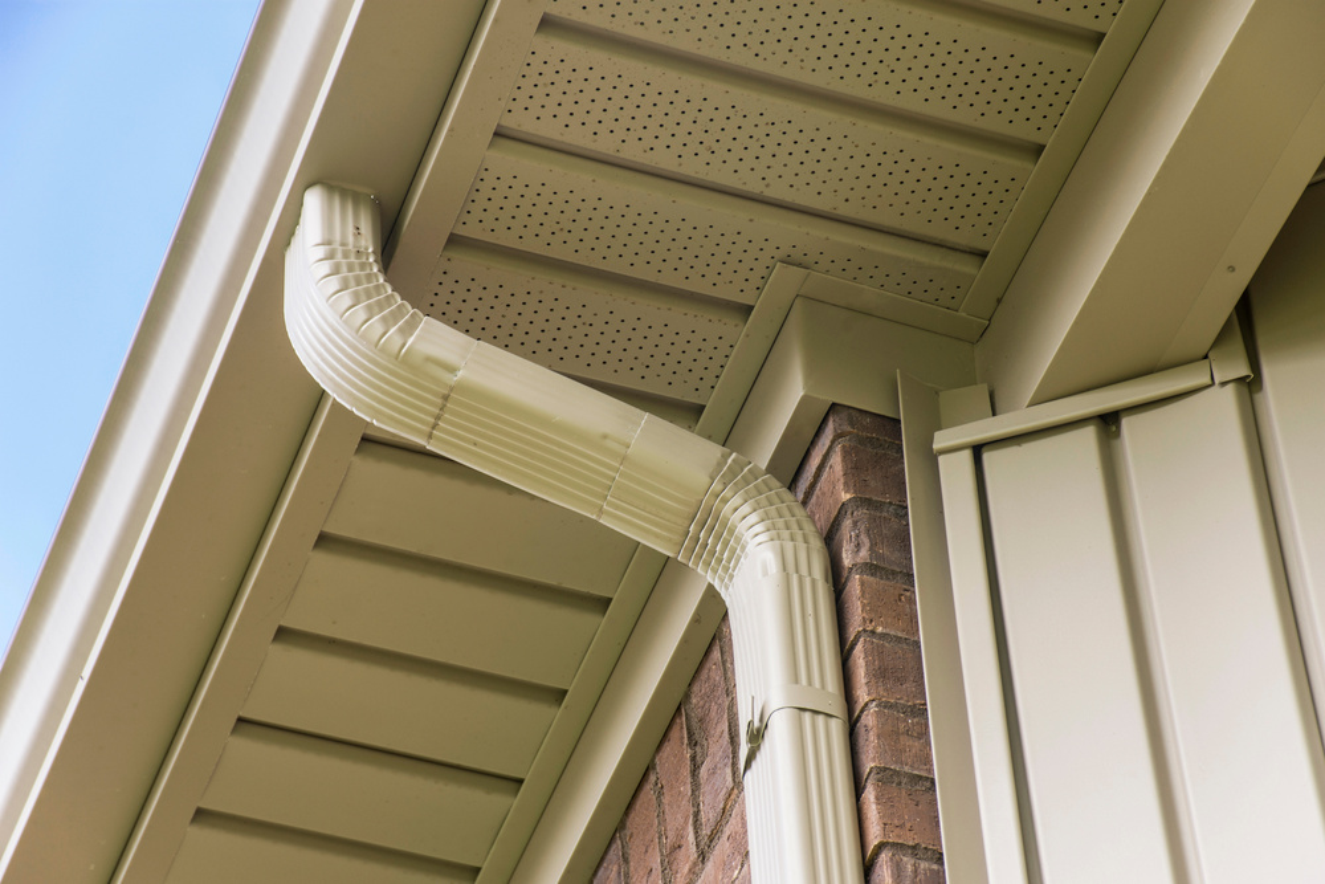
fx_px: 5245
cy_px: 442
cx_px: 662
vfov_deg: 9.6
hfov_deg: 14.4
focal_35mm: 142
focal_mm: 95
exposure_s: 1/80
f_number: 8
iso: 200
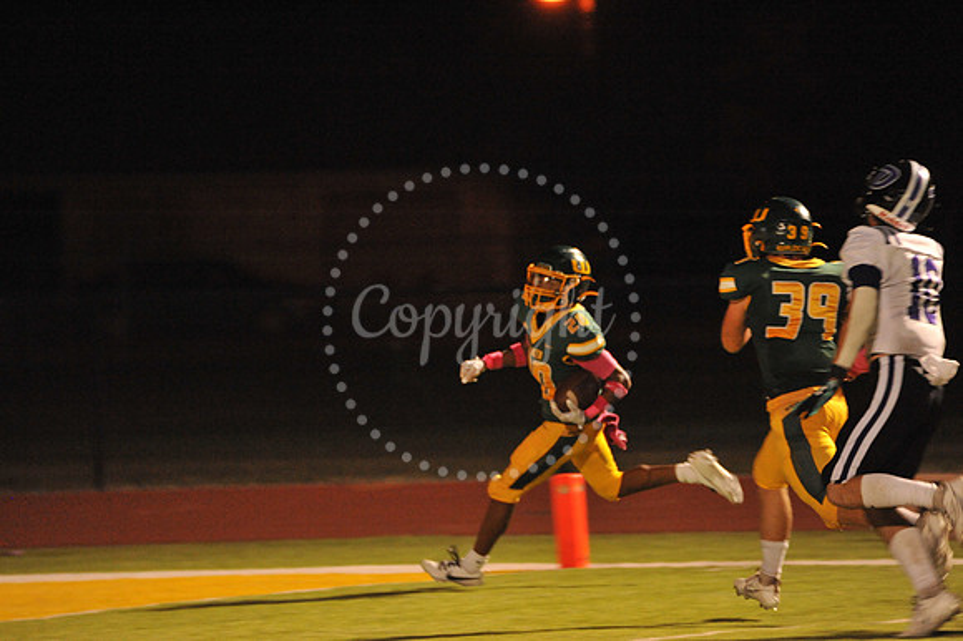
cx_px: 482
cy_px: 320
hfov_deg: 4.6
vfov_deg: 3.1
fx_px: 12030
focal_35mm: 450
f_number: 6.3
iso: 6400
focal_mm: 450
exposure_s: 1/200
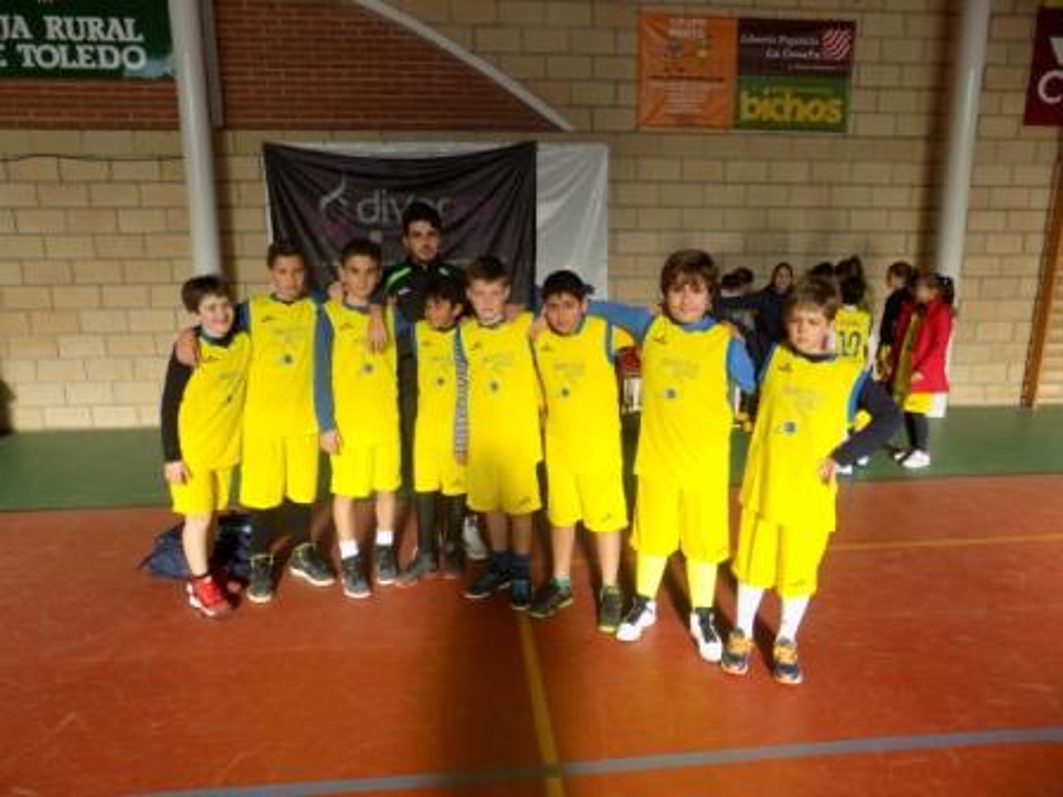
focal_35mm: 23
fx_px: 706
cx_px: 532
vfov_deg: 58.9
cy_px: 398
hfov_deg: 73.9
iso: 80
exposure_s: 1/320
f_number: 3.1
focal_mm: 4
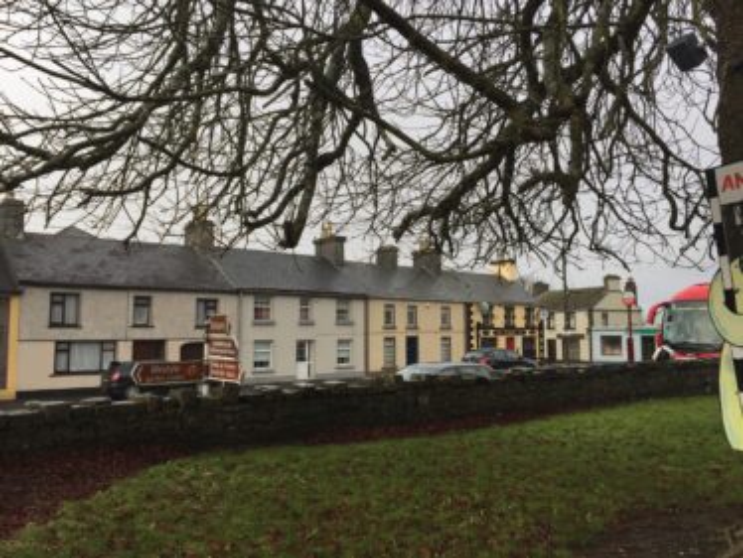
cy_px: 279
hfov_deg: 61.6
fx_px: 623
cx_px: 372
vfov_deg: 48.3
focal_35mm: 29
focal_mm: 4.15
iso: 32
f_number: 2.2
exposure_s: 1/527
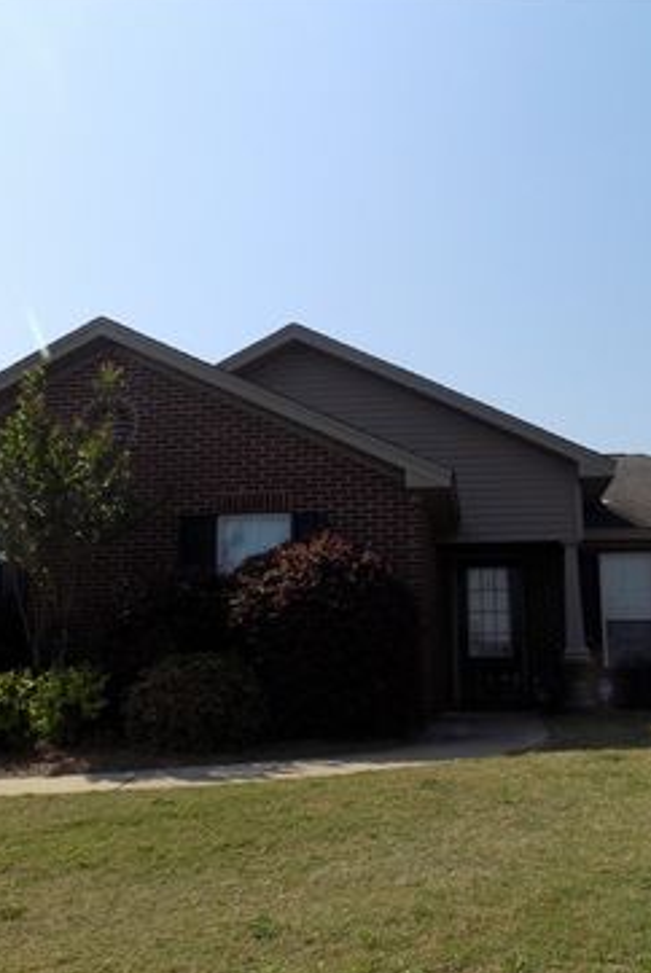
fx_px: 893
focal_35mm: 33
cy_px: 488
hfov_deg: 40.0
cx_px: 355
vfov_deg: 57.2
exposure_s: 1/1250
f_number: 3.1
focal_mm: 4
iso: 80
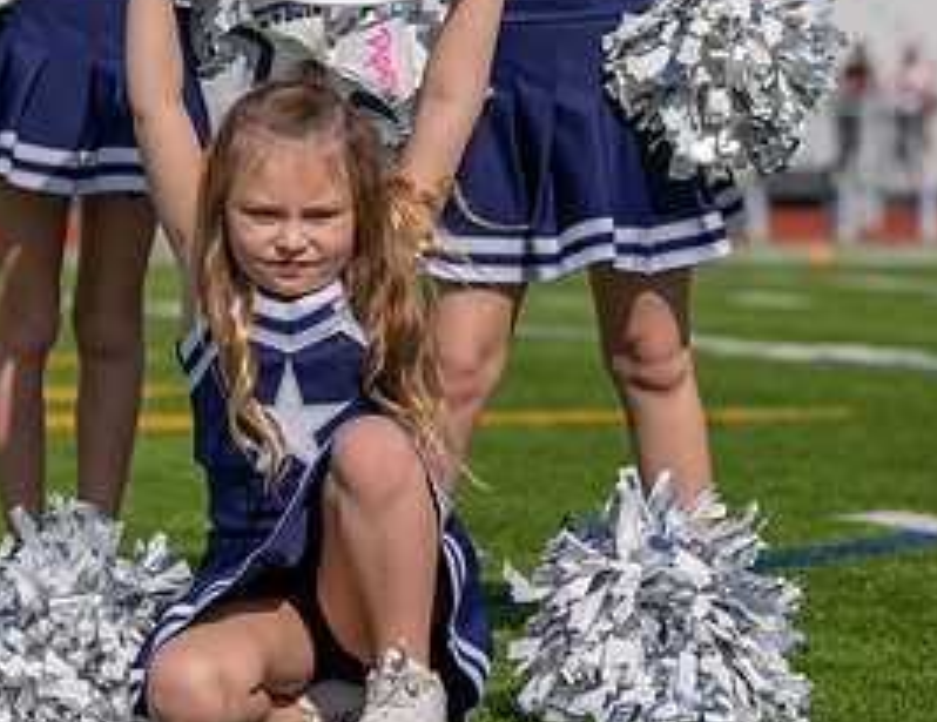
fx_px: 5194
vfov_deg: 7.9
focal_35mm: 190
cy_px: 149
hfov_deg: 10.3
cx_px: 199
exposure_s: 1/4000
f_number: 2.8
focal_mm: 70
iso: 100
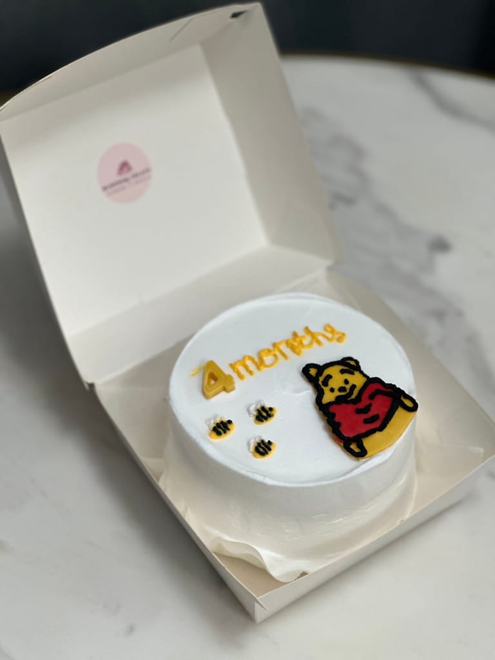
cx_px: 248
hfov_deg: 19.1
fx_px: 1468
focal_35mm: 77
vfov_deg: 25.3
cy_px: 330
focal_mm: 9
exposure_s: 1/100
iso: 125
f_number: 2.8
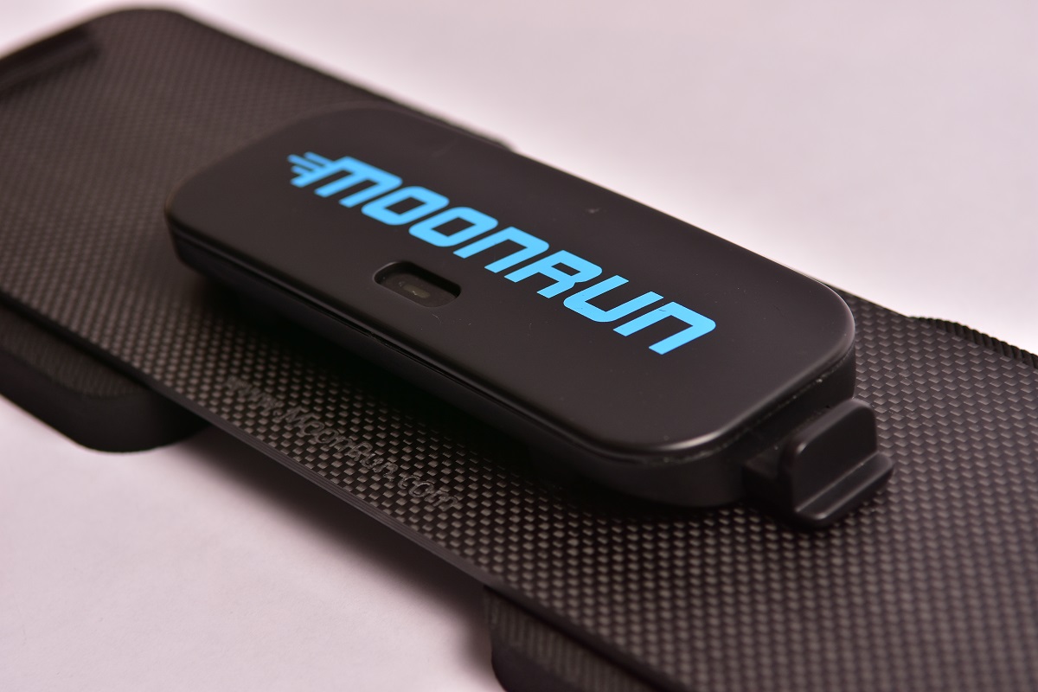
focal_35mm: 82
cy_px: 346
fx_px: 2379
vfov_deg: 16.6
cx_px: 519
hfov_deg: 24.6
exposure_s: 1/125
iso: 125
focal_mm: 55
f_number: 5
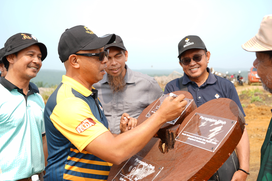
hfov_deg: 49.6
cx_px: 136
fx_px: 295
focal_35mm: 39
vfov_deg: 34.2
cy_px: 90
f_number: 4
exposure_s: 1/200
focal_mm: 39
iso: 50
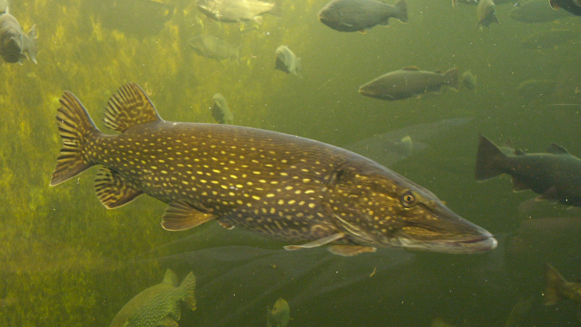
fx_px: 678
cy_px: 188
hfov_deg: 46.4
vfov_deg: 27.1
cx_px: 292
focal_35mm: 44
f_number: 2.8
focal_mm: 10.37
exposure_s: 1/15
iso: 200
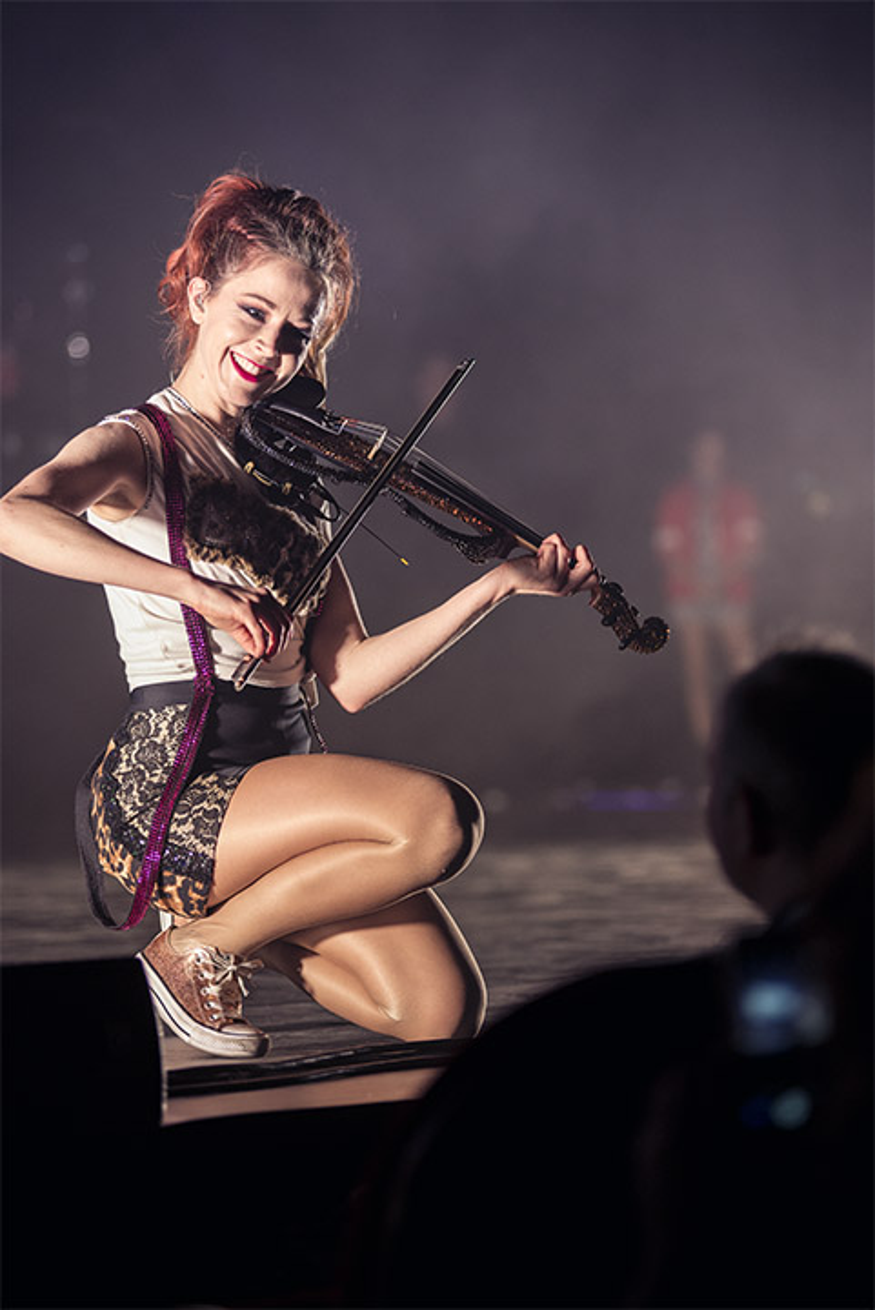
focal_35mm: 122
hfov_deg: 11.3
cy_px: 655
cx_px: 438
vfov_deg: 16.8
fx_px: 4441
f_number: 2.8
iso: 1600
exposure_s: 1/500
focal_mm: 122
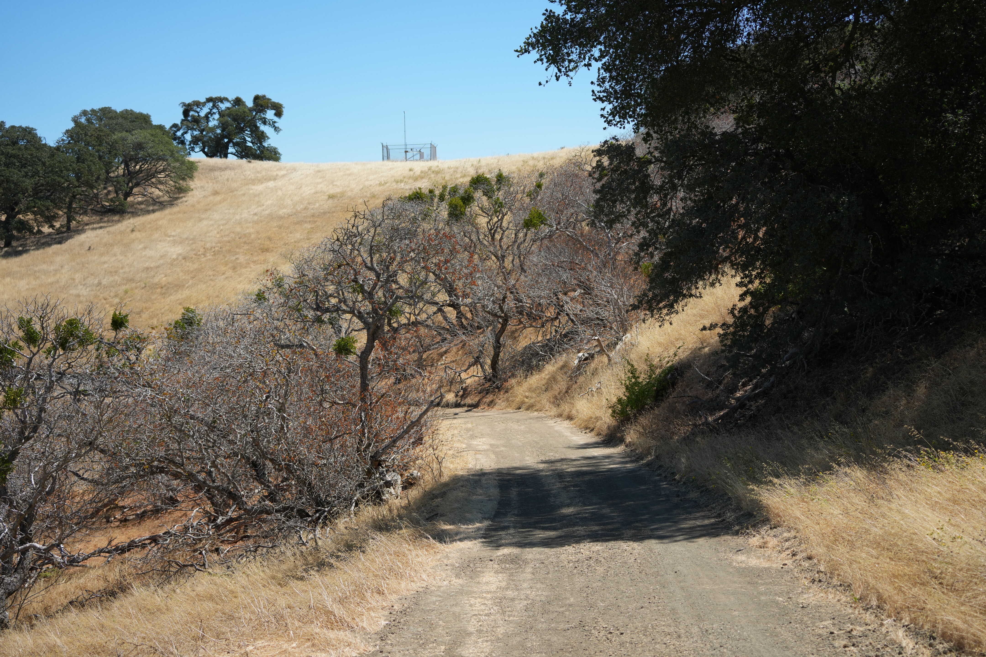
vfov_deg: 27.0
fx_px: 1369
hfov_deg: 39.6
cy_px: 328
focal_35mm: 50
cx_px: 493
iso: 200
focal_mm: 50
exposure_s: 1/1250
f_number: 4.5
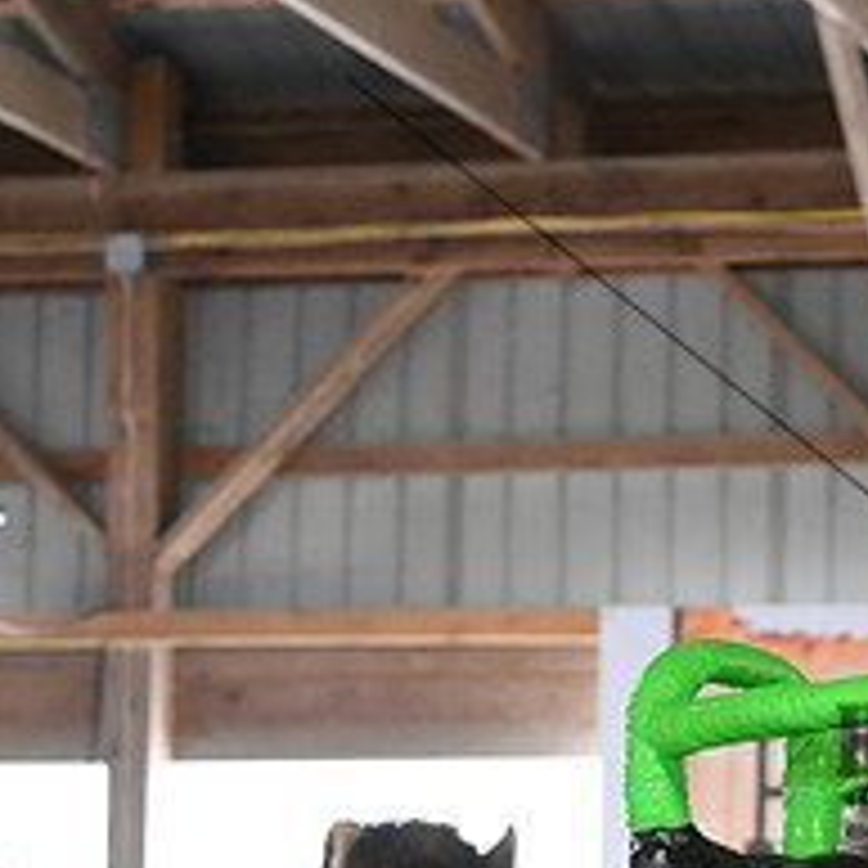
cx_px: 1228
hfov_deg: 9.5
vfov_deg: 9.7
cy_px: 776
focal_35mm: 179
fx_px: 5078
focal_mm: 70
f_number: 4
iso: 6400
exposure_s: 1/487
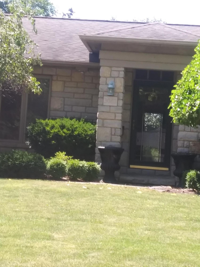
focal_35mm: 104
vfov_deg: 18.9
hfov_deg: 14.2
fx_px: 801
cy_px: 134
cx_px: 100
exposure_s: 1/297
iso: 50
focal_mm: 3.7
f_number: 2.2
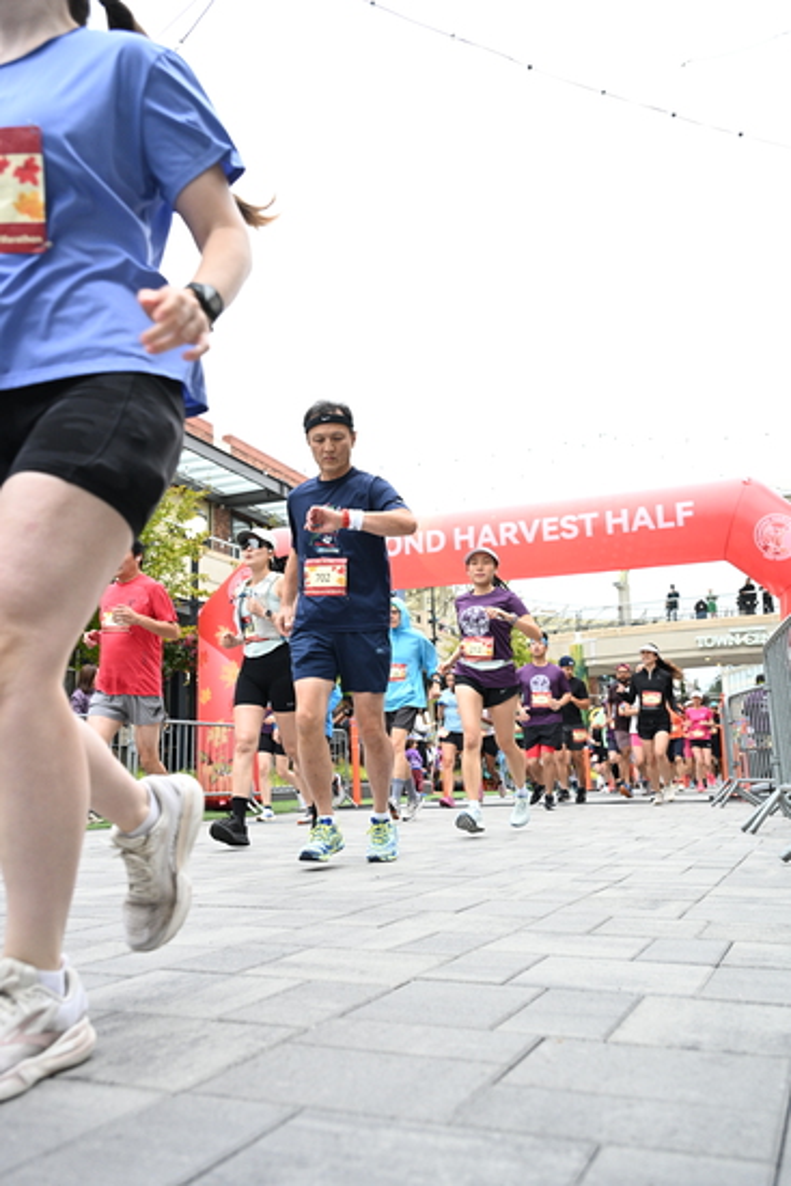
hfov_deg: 42.3
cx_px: 396
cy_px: 593
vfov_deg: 60.3
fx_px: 1021
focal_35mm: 31
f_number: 4
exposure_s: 1/640
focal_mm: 31
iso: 2000
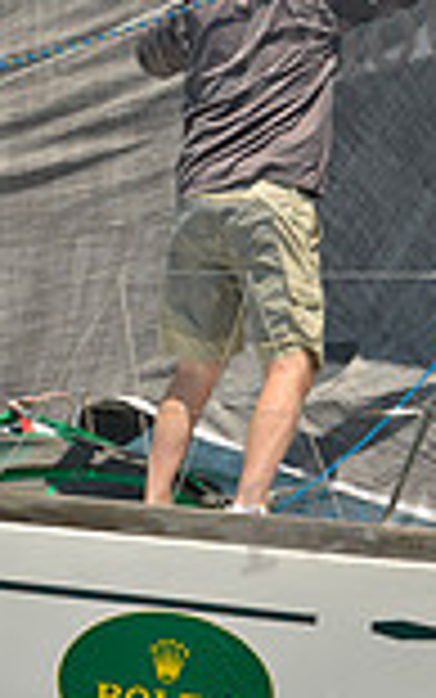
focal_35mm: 915
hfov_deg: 1.4
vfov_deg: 2.3
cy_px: 286
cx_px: 4
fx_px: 17380
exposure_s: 1/1250
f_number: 8
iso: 280
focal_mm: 240
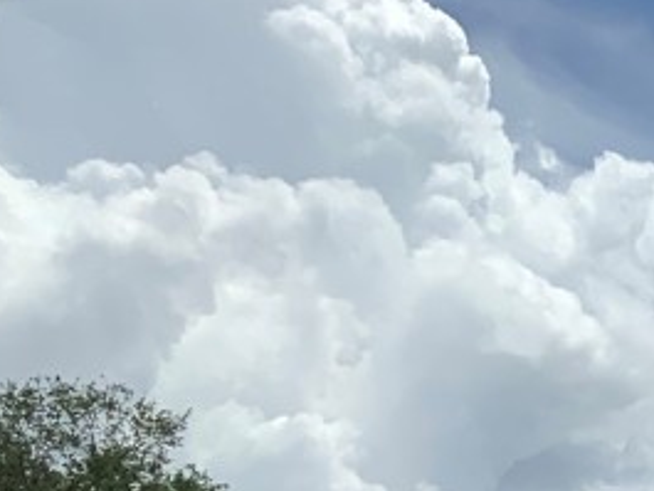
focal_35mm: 112
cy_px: 930
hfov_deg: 15.0
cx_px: 1212
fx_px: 2117
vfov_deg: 12.0
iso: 16
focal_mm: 3
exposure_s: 1/3788
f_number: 1.8
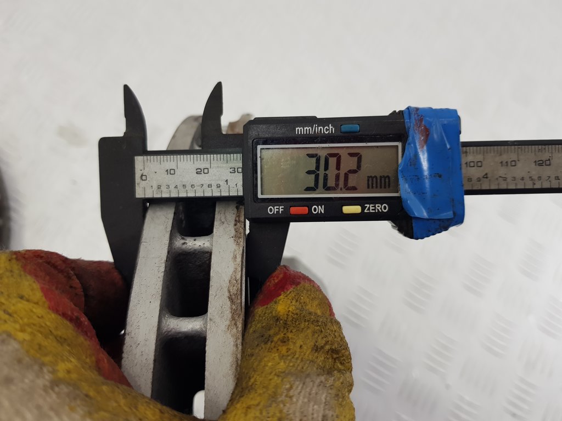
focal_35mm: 26
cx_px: 281
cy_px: 210
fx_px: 422
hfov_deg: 67.3
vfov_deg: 53.1
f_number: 1.7
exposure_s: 1/100
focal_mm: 4.2
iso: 50
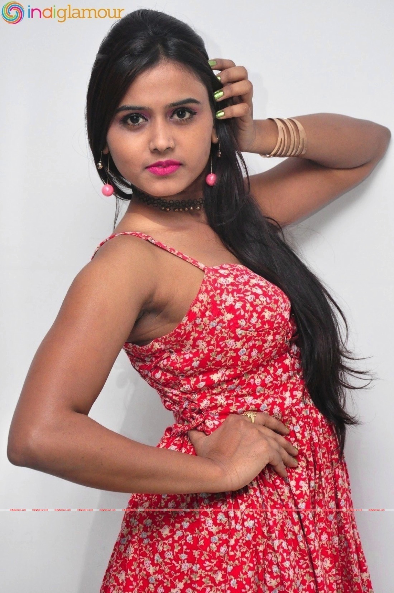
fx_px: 1629
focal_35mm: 99
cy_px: 296
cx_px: 197
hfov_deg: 13.8
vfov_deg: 20.6
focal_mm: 66
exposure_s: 1/125
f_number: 5.3
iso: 3200
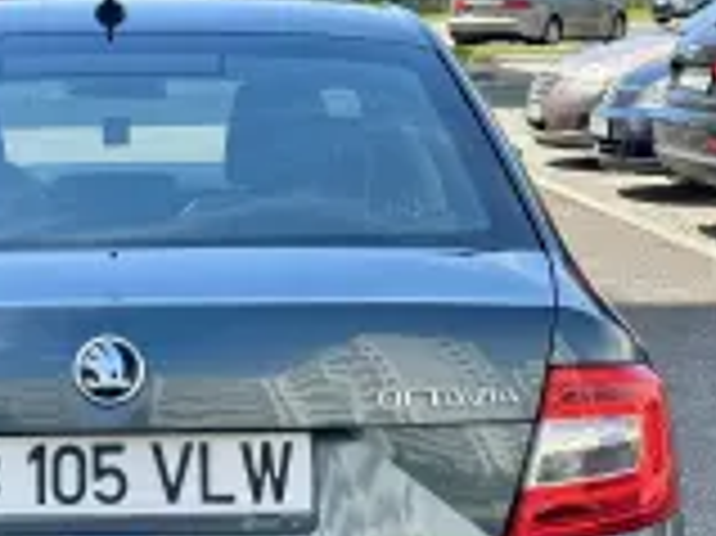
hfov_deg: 17.9
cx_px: 113
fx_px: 2253
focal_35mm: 109
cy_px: 446
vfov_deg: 13.5
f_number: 1.78
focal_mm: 6.86
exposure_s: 1/1030
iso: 64
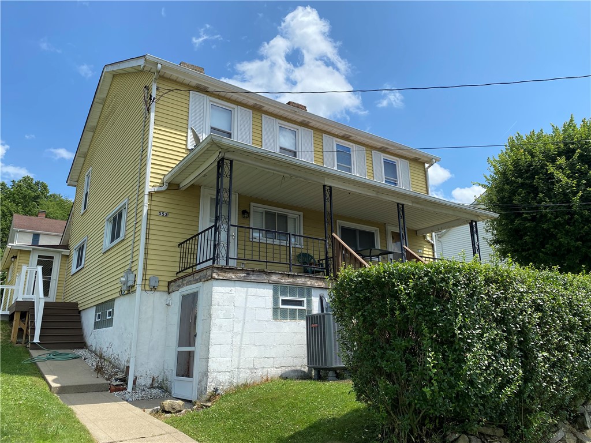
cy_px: 222
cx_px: 296
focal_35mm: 26
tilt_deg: +15.6
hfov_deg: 67.3
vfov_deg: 53.1
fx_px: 444
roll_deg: +1.0
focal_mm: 4.25
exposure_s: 1/3040
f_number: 1.8
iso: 32
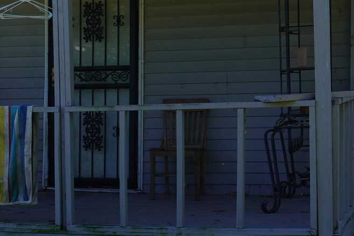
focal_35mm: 112
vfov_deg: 12.2
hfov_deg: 17.5
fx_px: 1102
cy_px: 166
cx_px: -56
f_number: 9
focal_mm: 16
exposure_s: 1/125
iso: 100
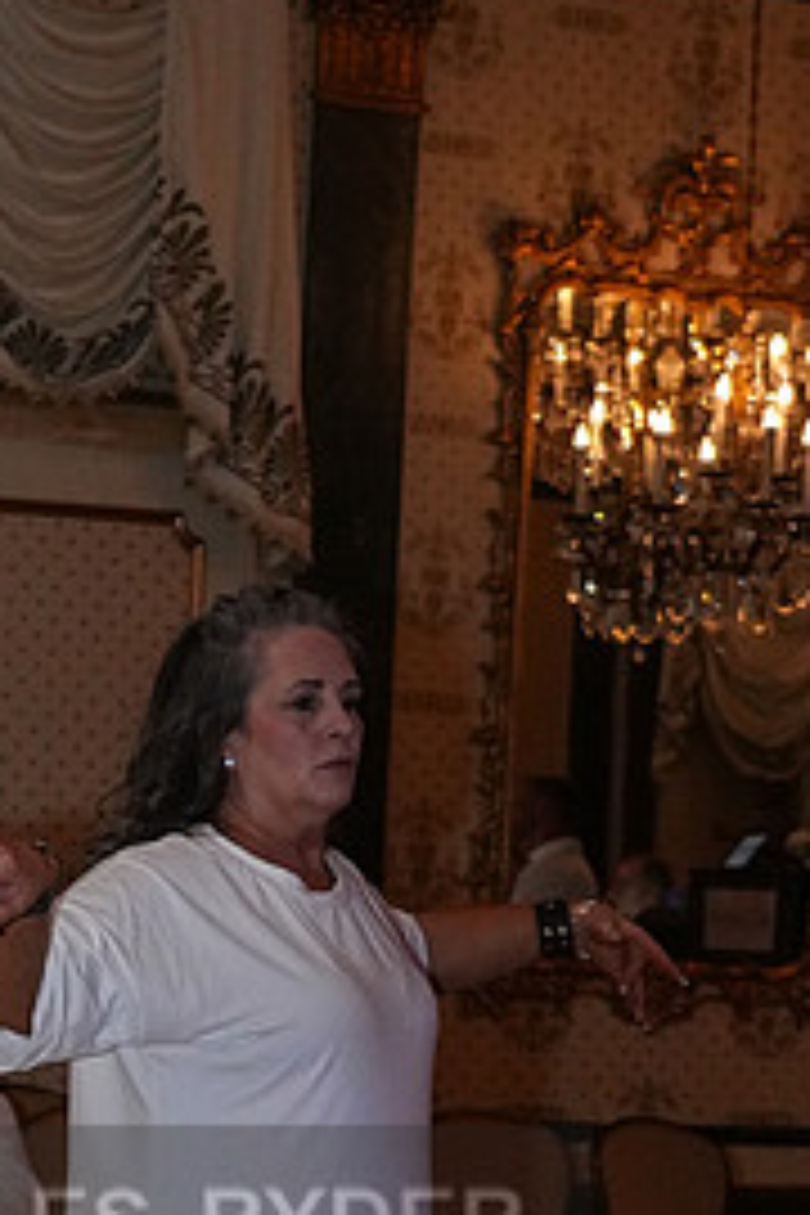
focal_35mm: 118
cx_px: -25
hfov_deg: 11.5
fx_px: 3982
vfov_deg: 16.9
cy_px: 1278
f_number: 4
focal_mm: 37
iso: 5000
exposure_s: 1/200
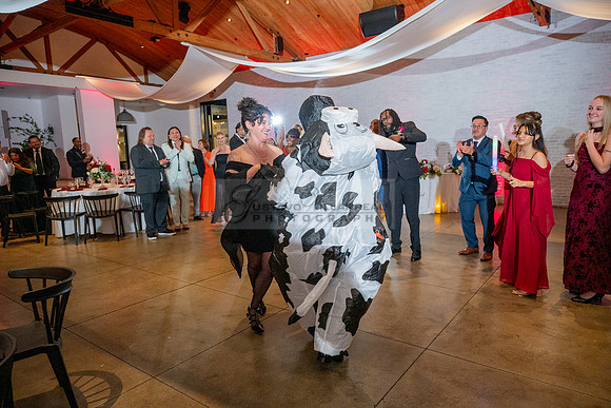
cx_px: 306
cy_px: 204
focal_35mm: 24
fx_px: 407
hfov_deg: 73.7
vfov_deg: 53.2
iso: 3200
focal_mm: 24
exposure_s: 1/200
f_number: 4
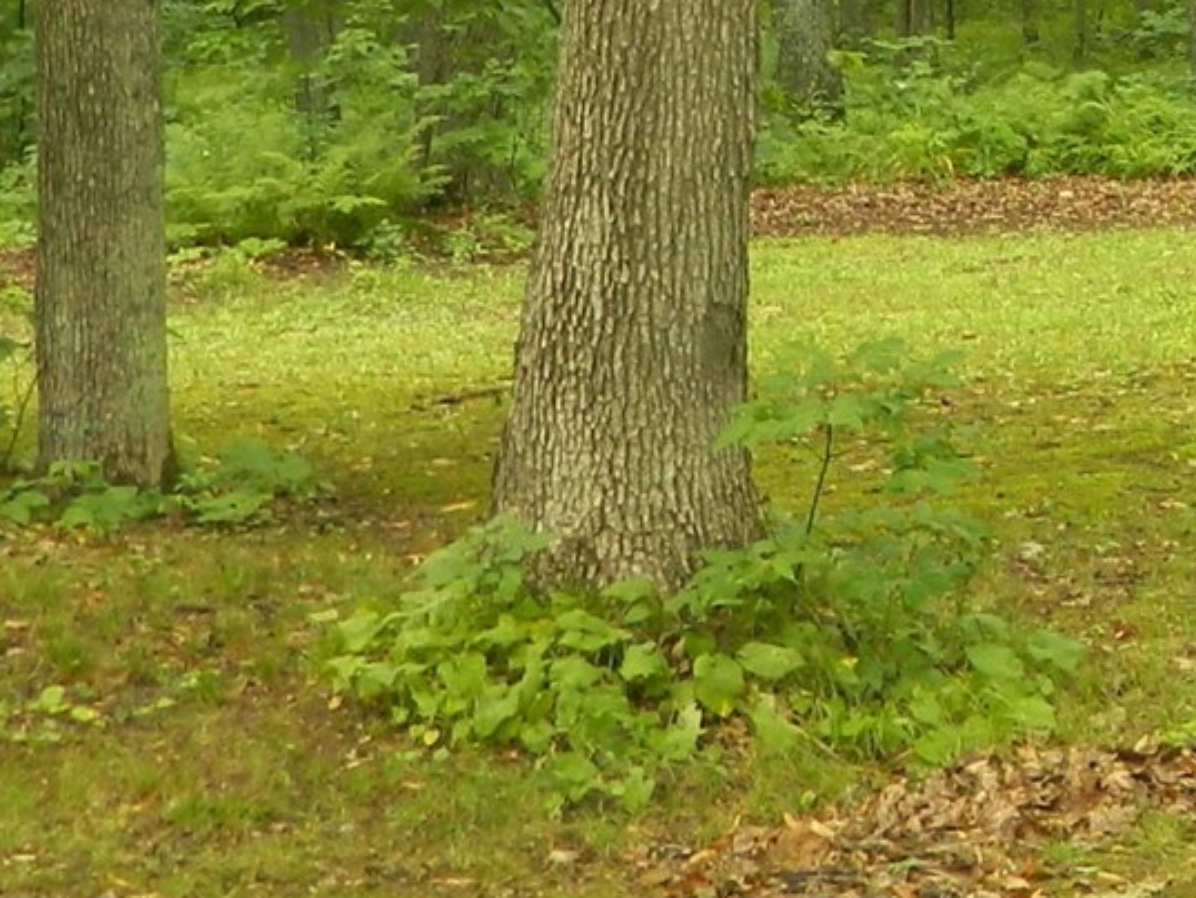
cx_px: 1601
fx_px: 4079
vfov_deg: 12.4
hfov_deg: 15.8
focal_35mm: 118
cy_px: 40
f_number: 3.2
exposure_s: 1/40
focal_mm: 5.6
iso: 80
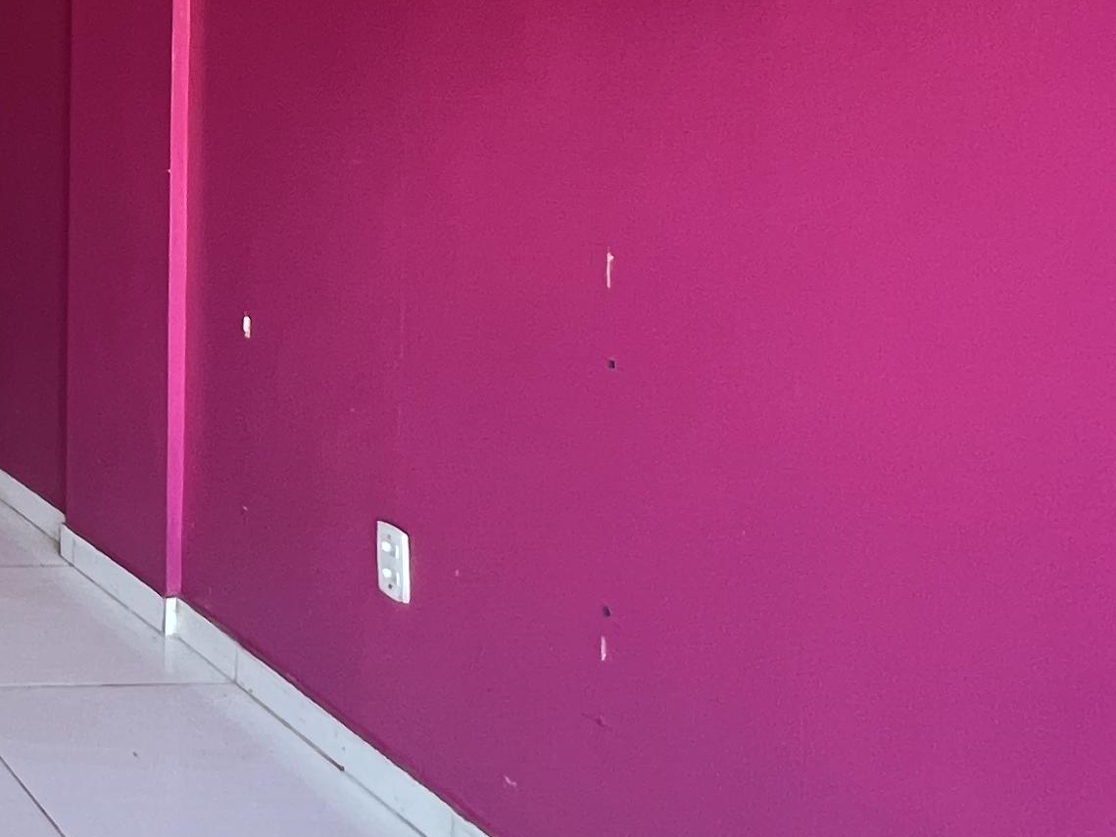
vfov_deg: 29.3
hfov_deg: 28.1
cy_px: -20
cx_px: -541
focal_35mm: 46
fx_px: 1483
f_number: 1.8
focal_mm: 1.57
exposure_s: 1/120
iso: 250
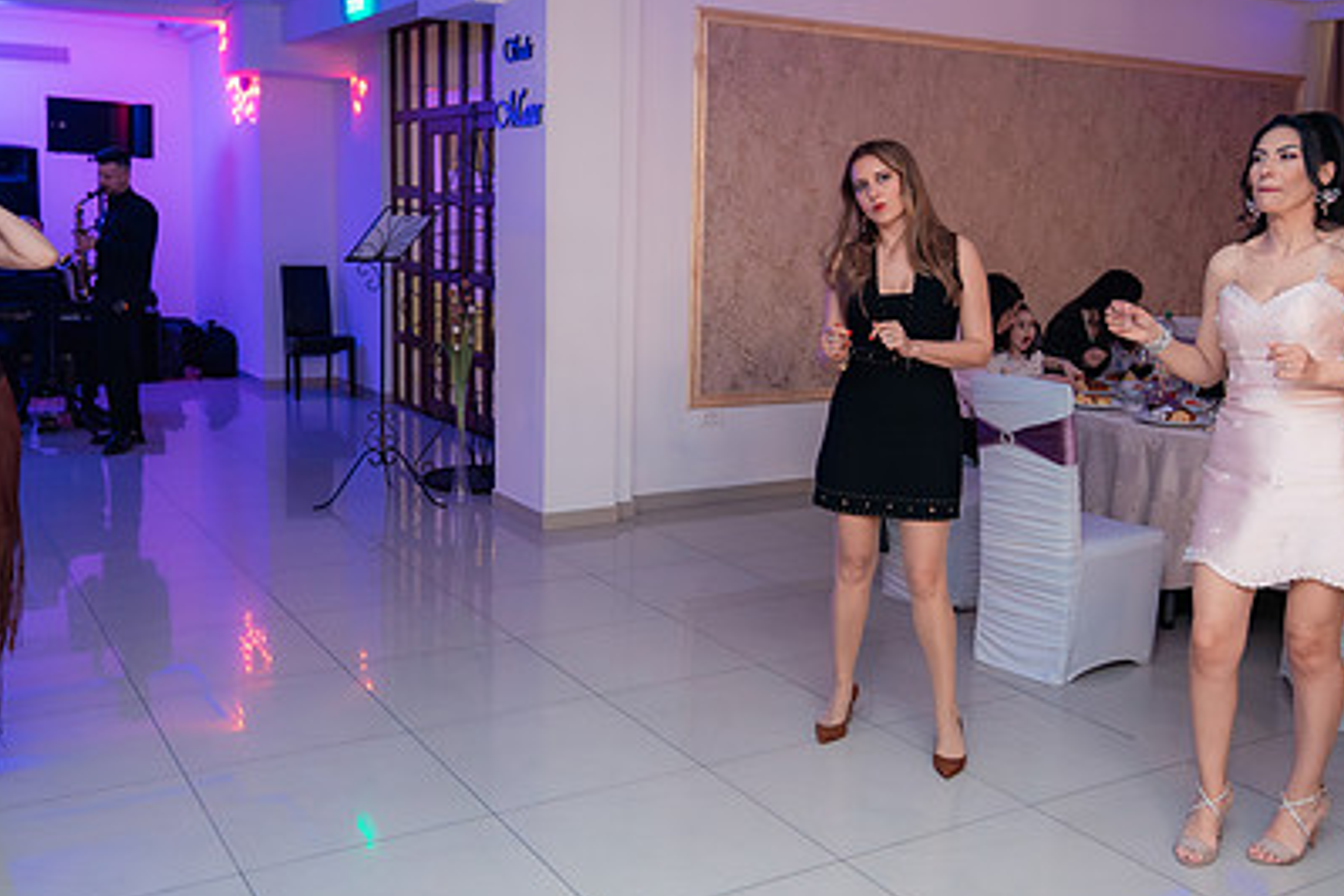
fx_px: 1344
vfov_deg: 36.9
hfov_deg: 53.1
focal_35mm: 36
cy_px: 417
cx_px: 702
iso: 1600
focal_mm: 21
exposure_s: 1/200
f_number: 2.8
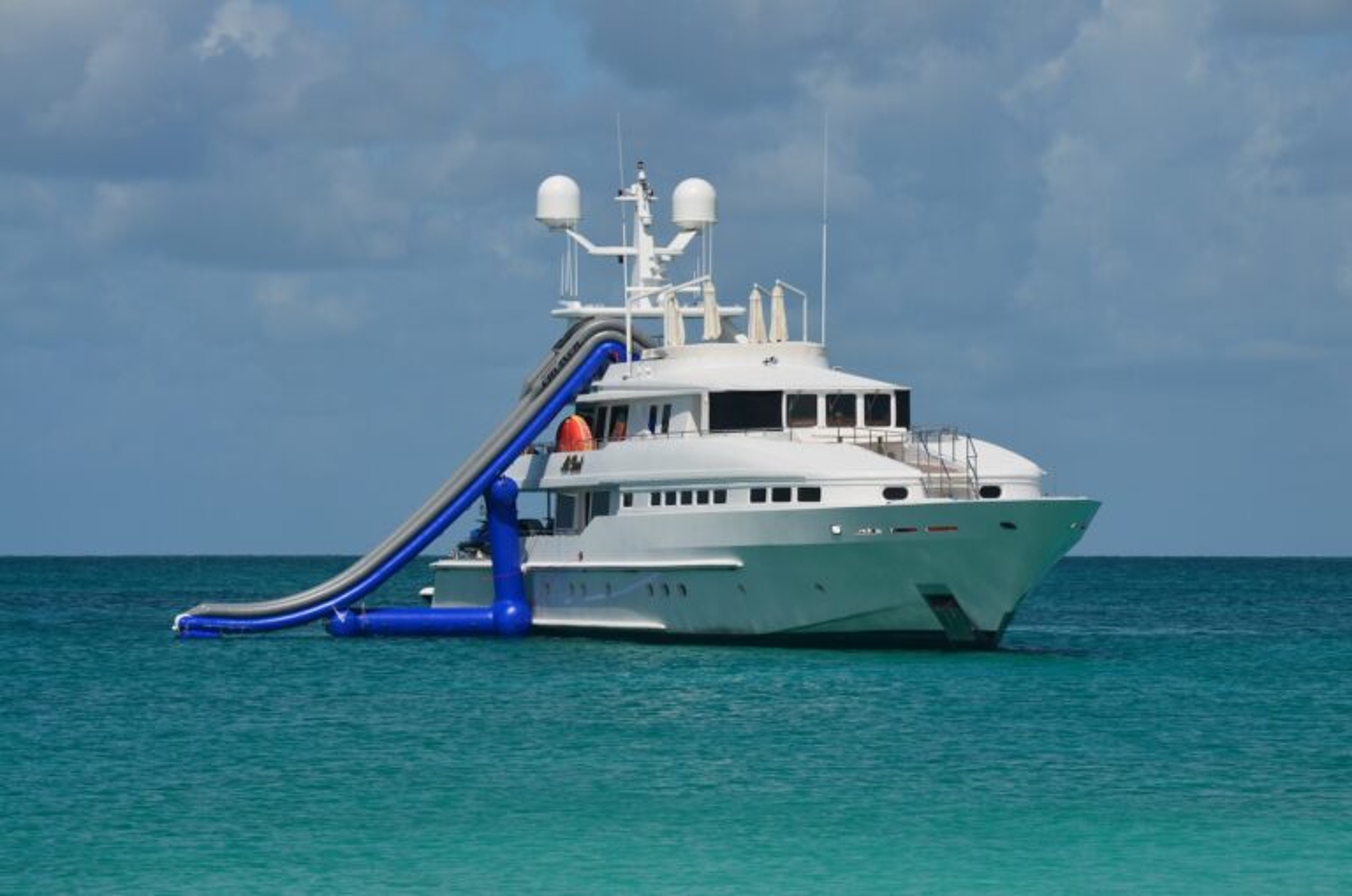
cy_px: 448
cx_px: 676
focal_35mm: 158
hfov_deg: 13.1
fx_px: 5904
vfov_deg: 8.7
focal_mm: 105
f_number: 13
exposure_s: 1/250
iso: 100
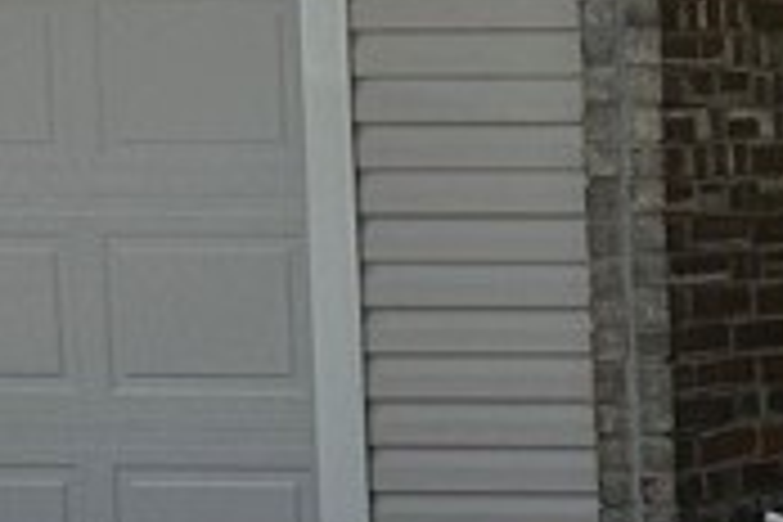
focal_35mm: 220
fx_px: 4785
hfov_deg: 7.9
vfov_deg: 6.2
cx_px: 2434
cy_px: 446
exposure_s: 1/2591
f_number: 1.78
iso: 80
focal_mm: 6.86
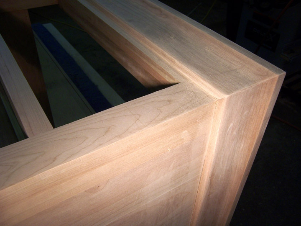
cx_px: 150
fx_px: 287
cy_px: 113
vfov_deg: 42.9
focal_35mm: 33
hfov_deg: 55.4
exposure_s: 1/60
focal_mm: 5.5
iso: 80
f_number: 3.4
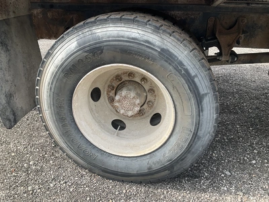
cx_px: 134
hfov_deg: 61.7
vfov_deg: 48.2
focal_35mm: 29
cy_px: 101
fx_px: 225
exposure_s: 1/372
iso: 25
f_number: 1.8
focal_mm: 3
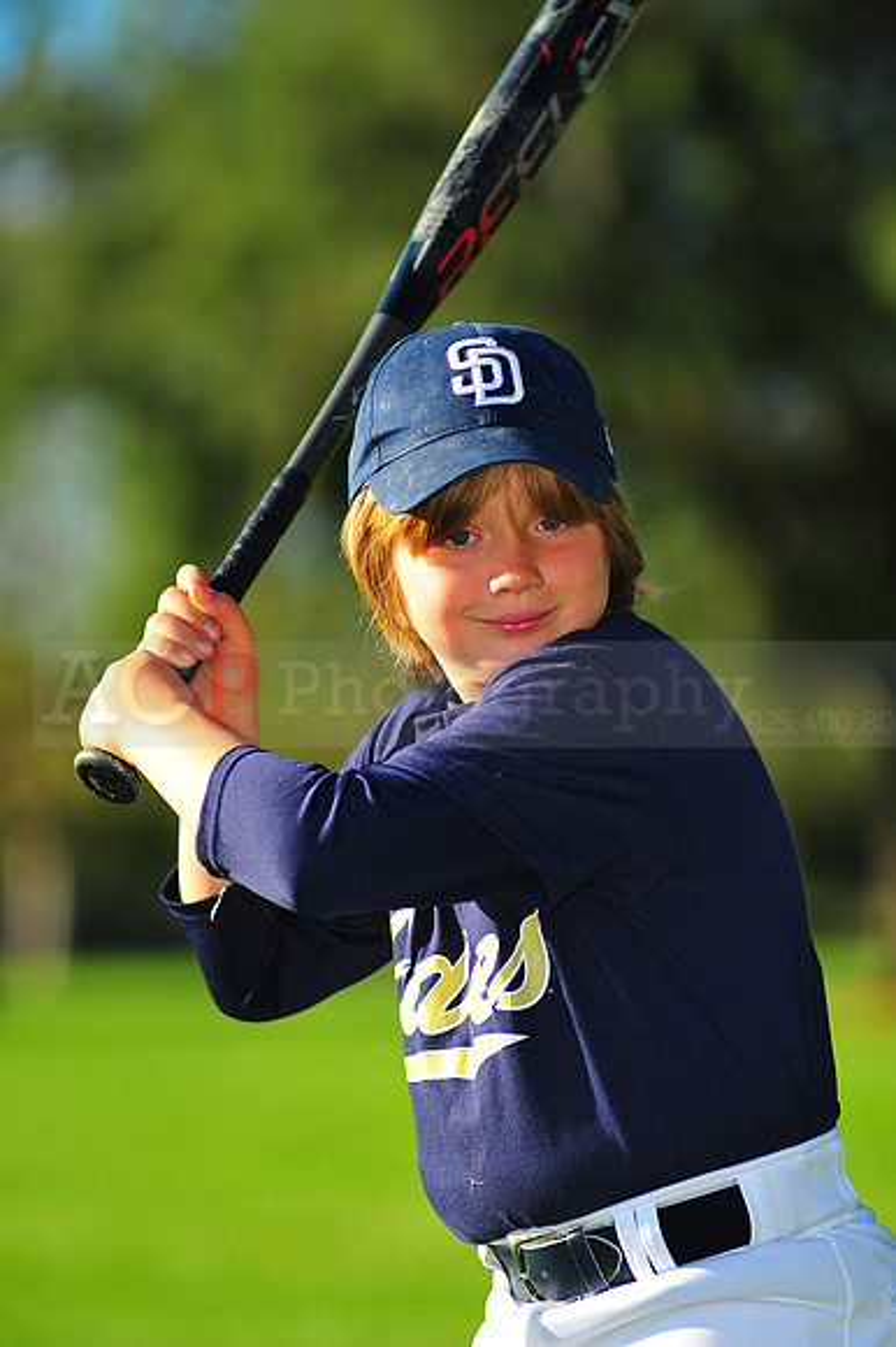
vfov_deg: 11.4
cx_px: 448
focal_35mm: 180
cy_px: 674
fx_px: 6728
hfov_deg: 7.6
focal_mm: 180
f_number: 3.5
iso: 200
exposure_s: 1/1250
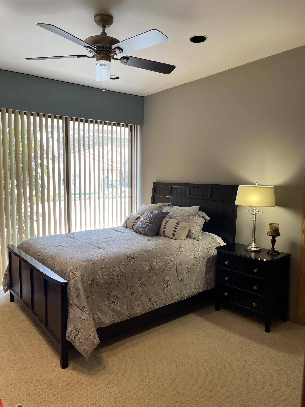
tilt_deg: -6.1
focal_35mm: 26
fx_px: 305
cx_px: 152
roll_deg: -0.5
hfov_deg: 53.1
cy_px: 204
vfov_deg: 67.3
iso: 100
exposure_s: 1/120
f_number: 1.6
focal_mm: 5.1
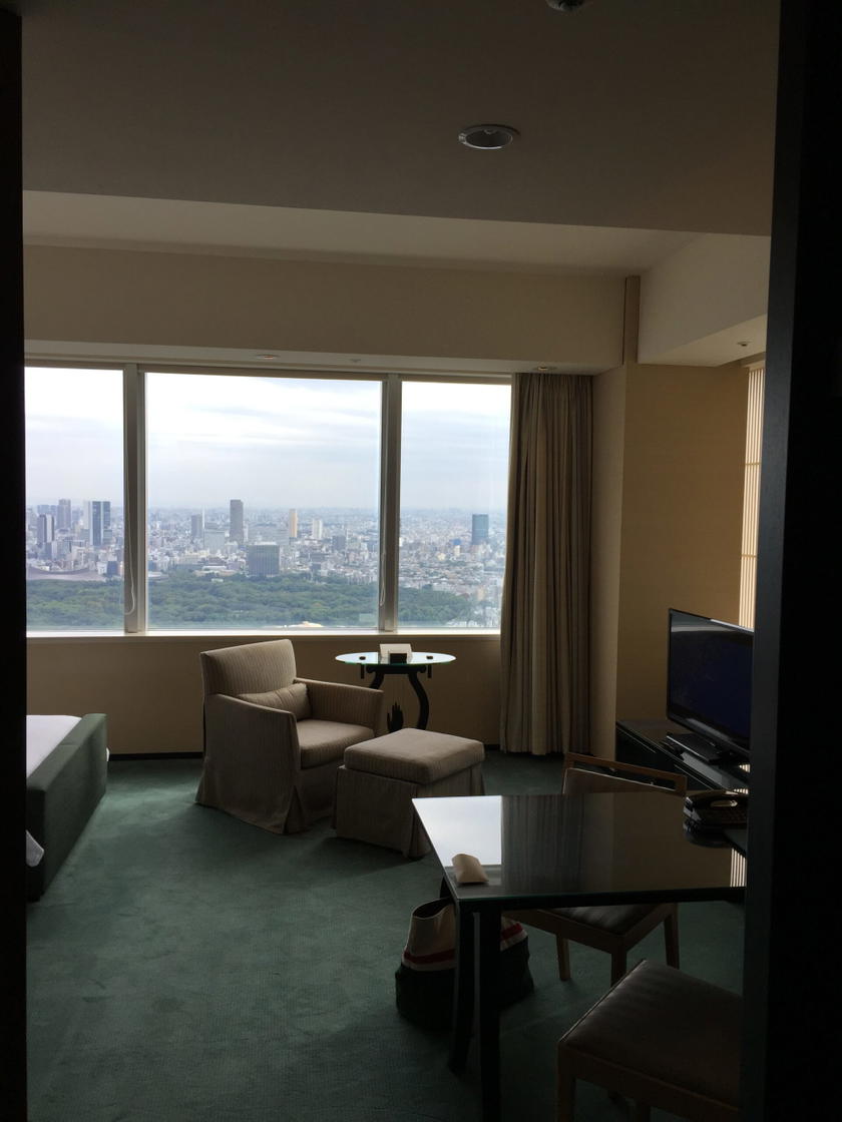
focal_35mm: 29
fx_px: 941
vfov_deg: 61.7
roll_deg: -2.2
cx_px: 421
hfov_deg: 48.2
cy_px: 561
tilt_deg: -2.4
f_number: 2.2
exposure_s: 1/169
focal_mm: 4.15
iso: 32
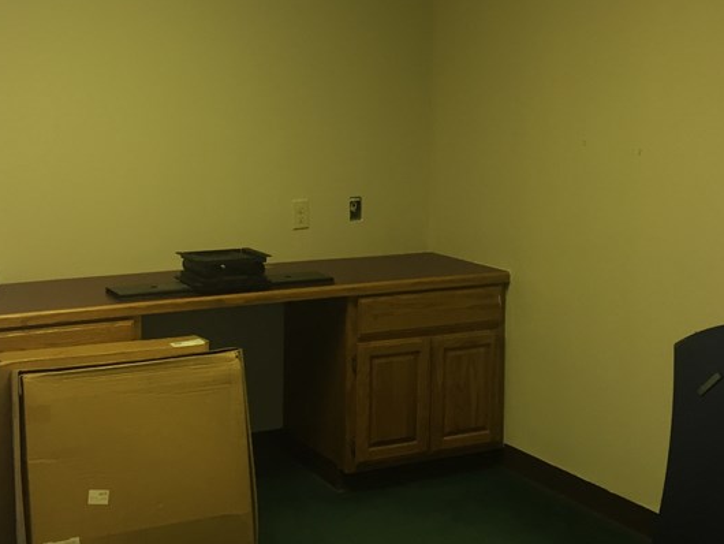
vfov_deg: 25.9
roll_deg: -1.0
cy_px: 163
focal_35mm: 56
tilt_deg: -4.2
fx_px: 1172
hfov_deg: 34.3
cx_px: 335
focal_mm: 4.15
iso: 64
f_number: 2.2
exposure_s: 1/30
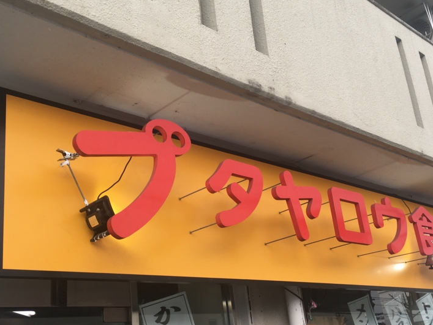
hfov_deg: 44.8
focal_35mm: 42
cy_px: 199
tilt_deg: +20.4
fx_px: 525
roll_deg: +7.6
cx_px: 235
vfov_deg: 34.2
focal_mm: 4.15
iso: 25
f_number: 2.2
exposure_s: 1/159
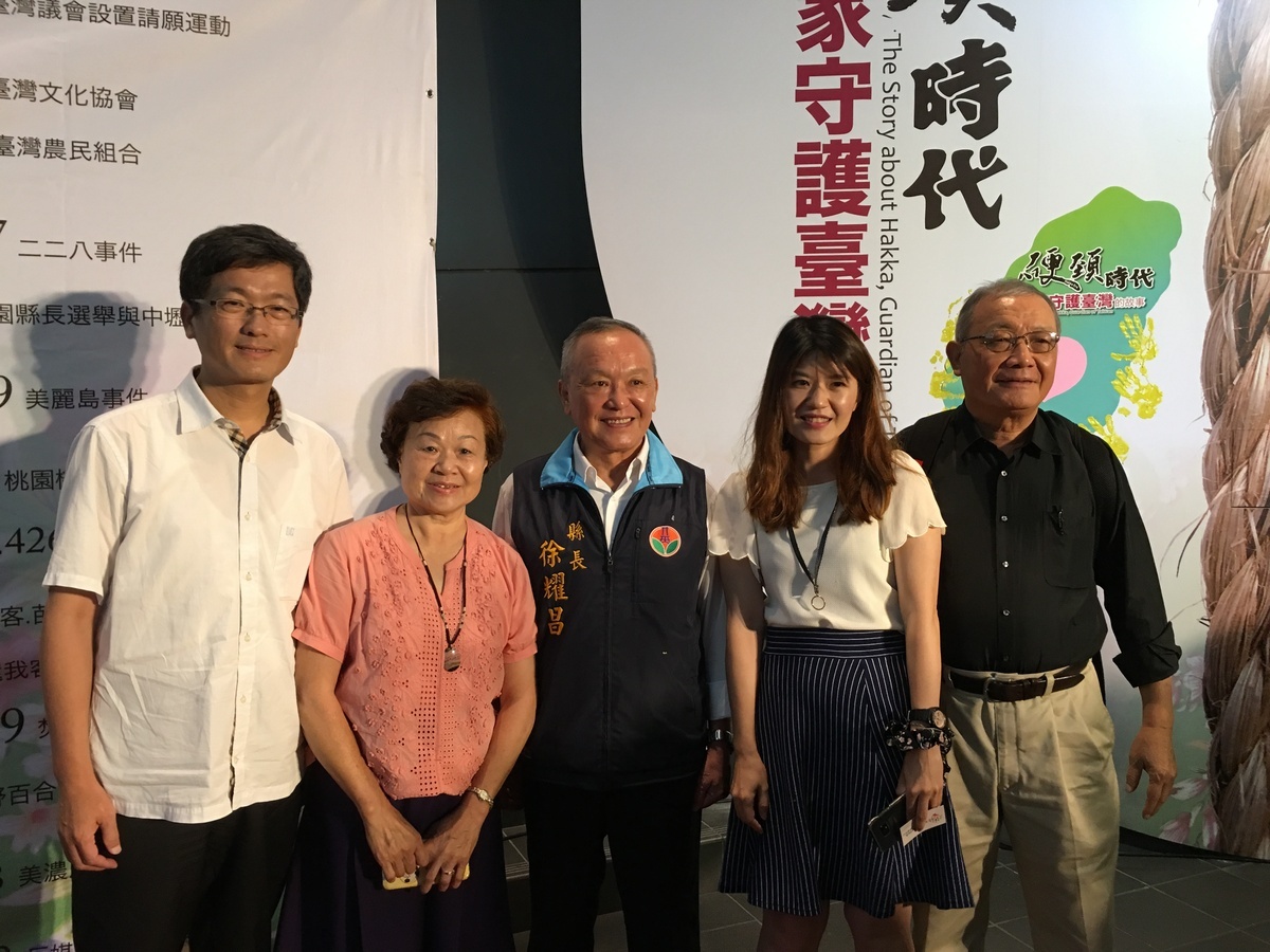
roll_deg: +0.6
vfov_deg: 48.2
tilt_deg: -2.7
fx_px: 1064
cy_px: 476
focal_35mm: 29
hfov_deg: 61.7
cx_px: 635
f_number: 2.2
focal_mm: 4.15
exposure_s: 1/15
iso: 64
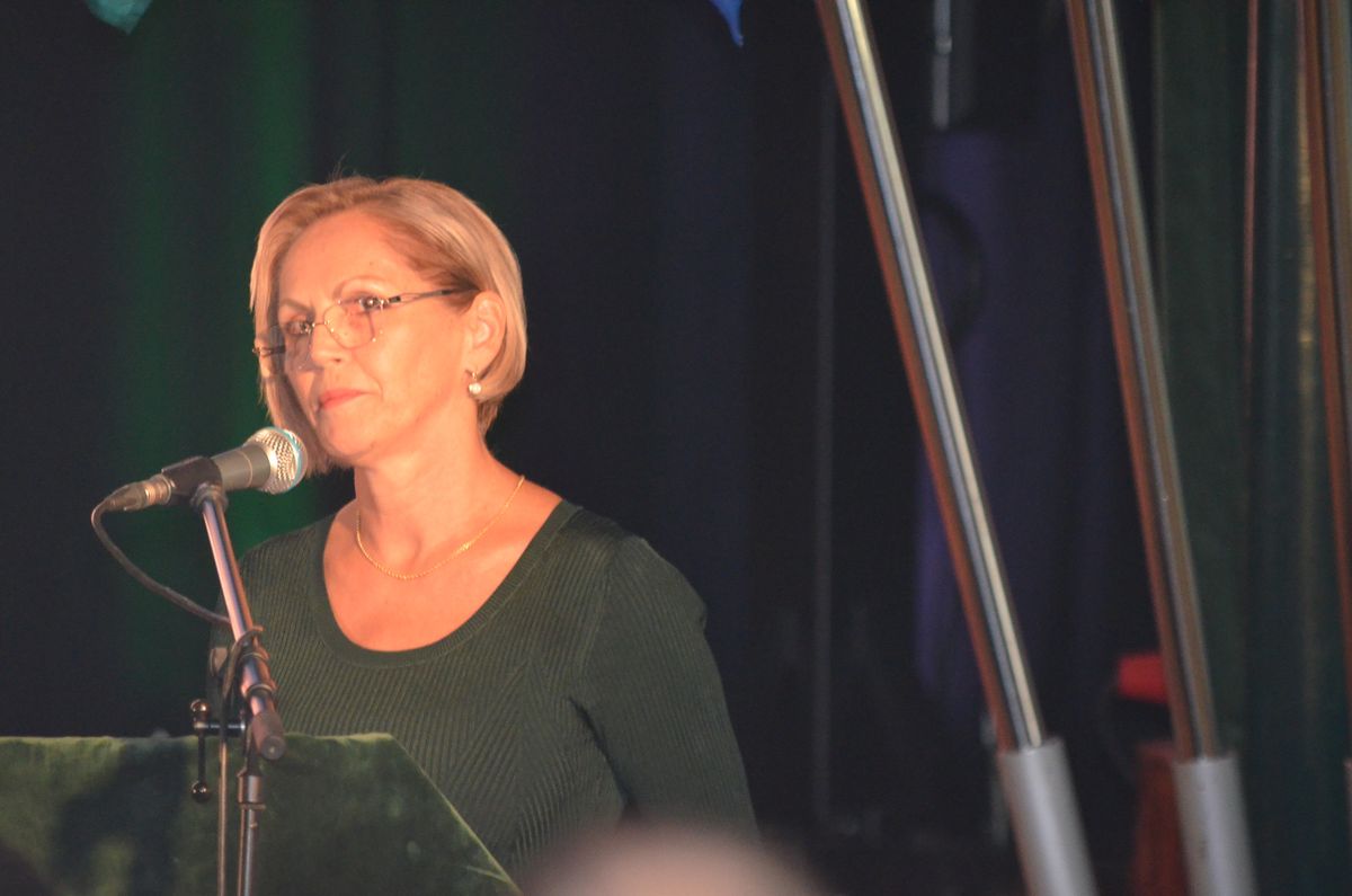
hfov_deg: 5.7
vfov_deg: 3.8
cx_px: 676
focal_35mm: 360
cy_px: 448
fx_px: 13493
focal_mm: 240
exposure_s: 1/60
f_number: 5.3
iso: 3200
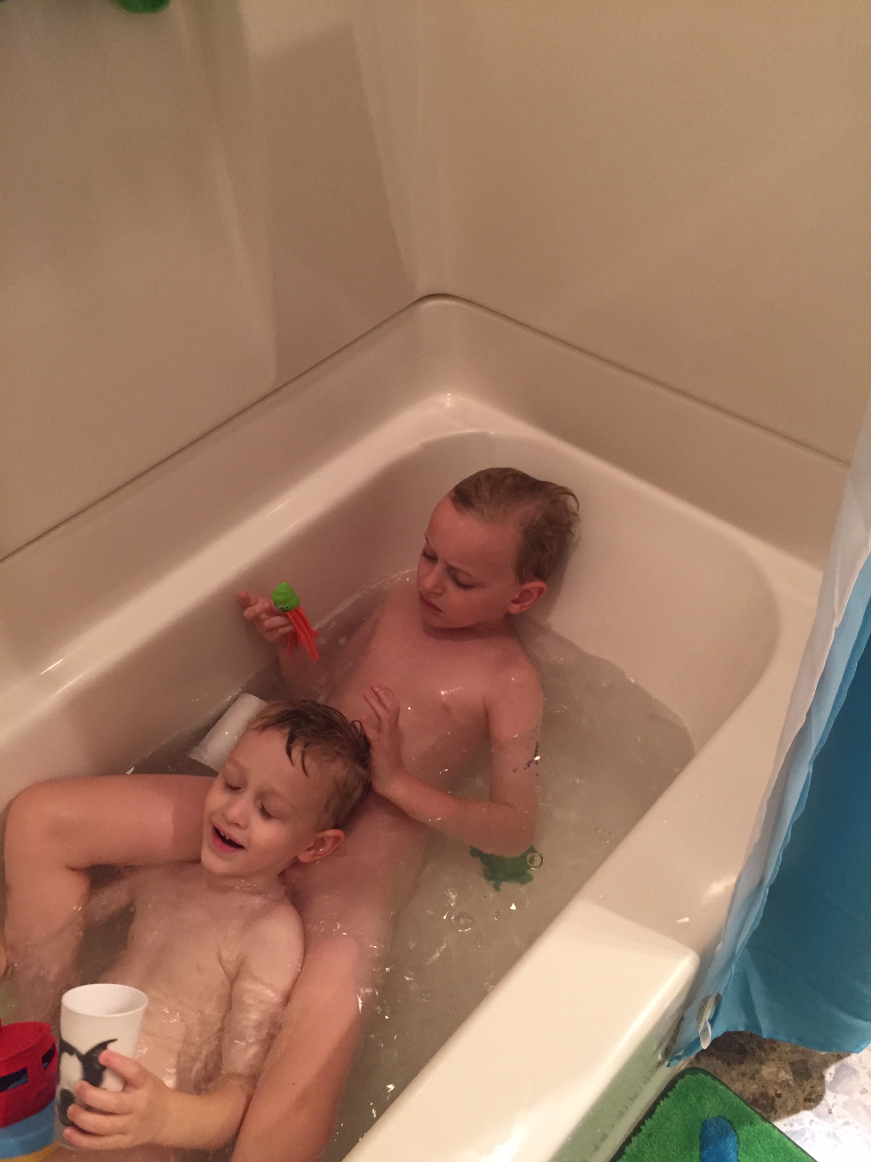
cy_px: 581
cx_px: 436
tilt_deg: -46.9
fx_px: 973
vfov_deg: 61.7
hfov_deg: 48.2
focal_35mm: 29
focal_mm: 4.15
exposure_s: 1/30
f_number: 2.2
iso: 200
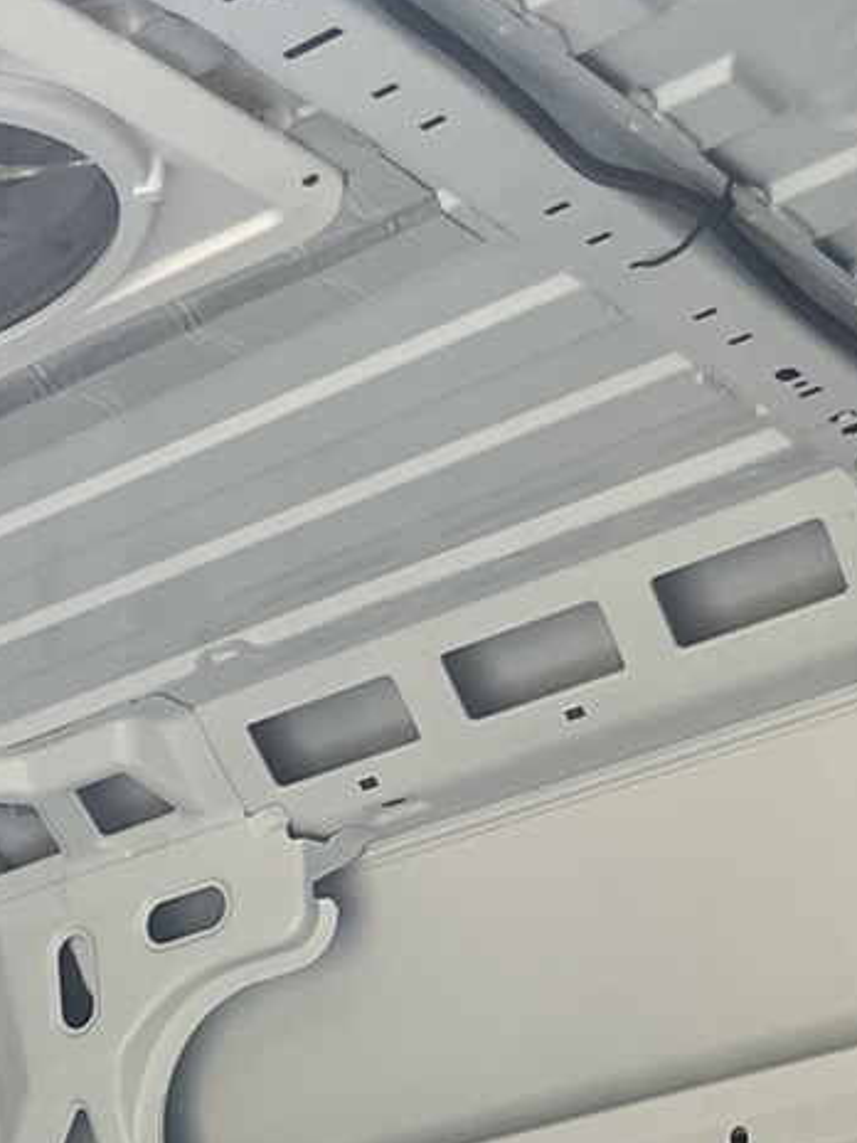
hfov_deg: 13.2
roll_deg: +3.6
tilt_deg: +0.9
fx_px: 3499
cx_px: -406
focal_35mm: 106
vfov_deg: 14.9
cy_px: 2335
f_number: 1.78
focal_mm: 6.86
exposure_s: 1/1040
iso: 80
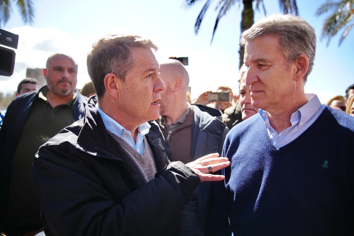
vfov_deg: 53.1
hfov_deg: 73.7
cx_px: 177
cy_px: 118
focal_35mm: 24
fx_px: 236
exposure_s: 1/2000
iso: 400
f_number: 2.8
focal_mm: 24
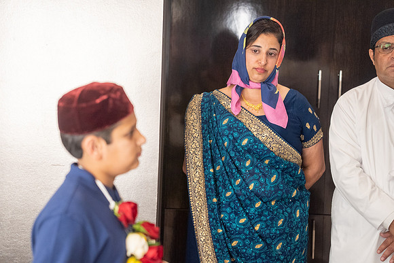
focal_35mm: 100
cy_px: 132
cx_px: 197
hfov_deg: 20.4
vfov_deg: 13.7
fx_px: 1095
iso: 2500
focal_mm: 100
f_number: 4
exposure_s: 1/200
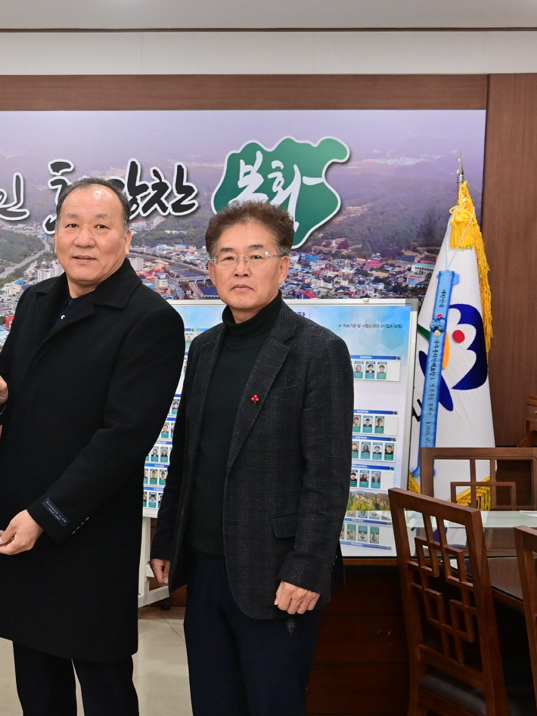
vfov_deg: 29.6
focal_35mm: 65
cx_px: -107
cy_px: 474
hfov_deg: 21.0
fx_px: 1345
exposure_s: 1/125
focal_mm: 32
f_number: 6.3
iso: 2000
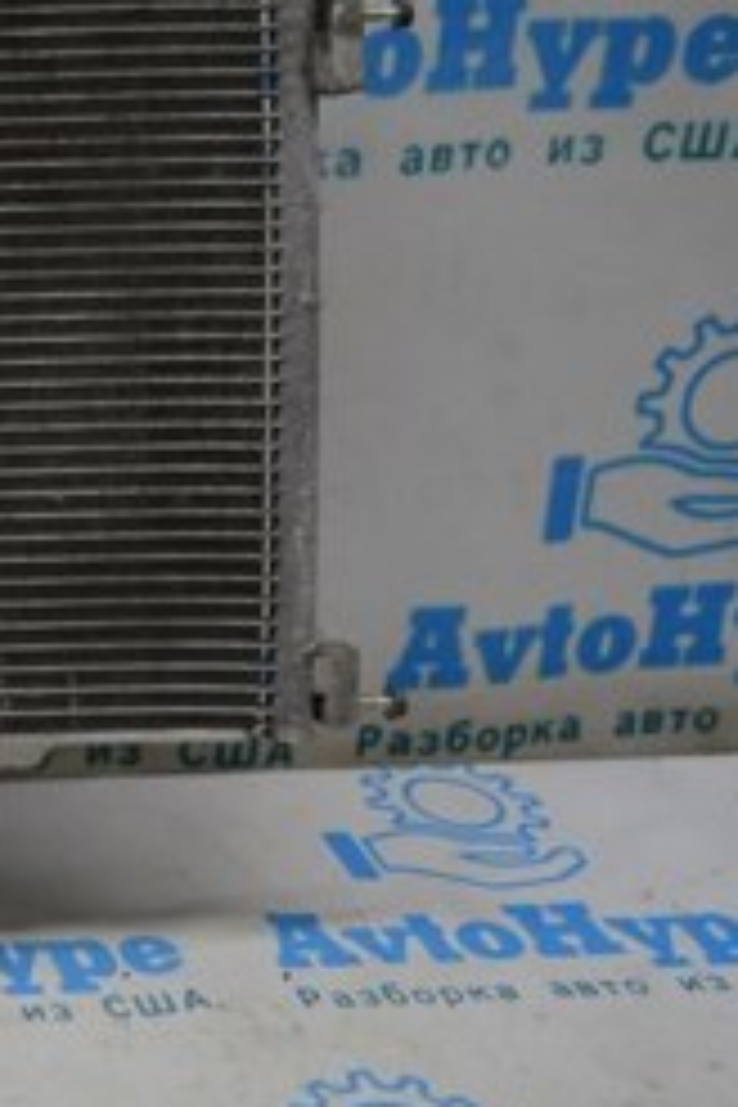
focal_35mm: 78
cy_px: 308
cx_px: -657
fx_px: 2398
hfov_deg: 14.9
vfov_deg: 25.7
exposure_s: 1/80
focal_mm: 20
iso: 400
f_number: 4.5
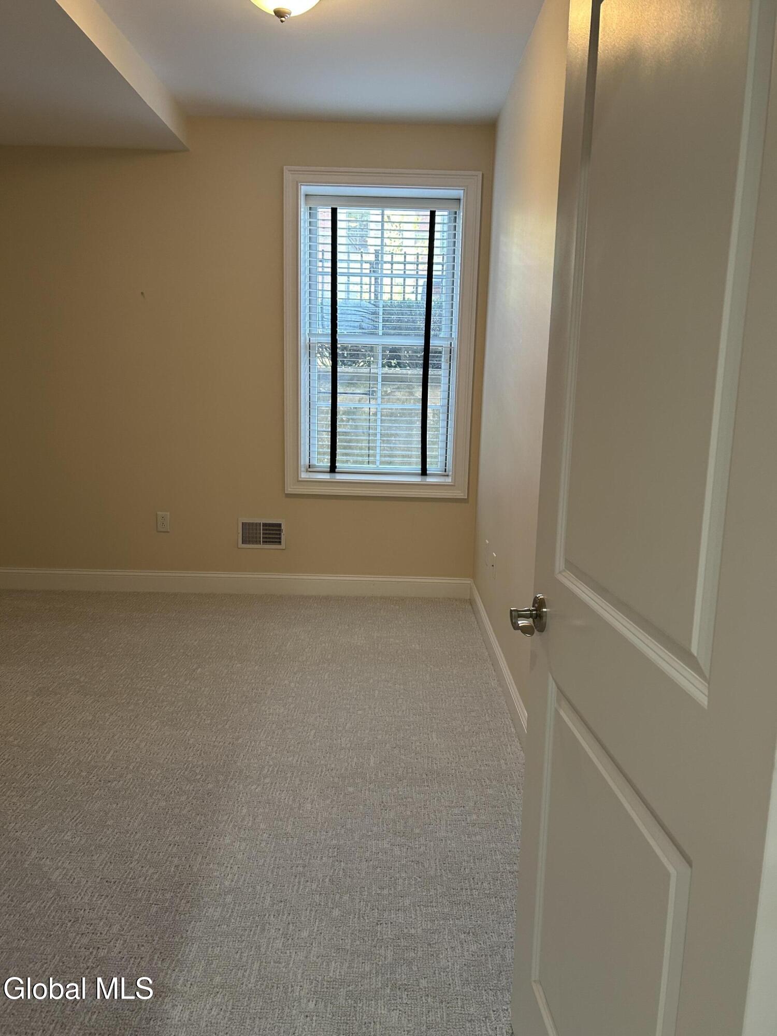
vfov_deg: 67.3
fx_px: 778
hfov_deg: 53.1
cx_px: 388
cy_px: 518
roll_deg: -0.8
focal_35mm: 26
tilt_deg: -8.4
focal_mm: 5.7
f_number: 1.5
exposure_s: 1/60
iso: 125
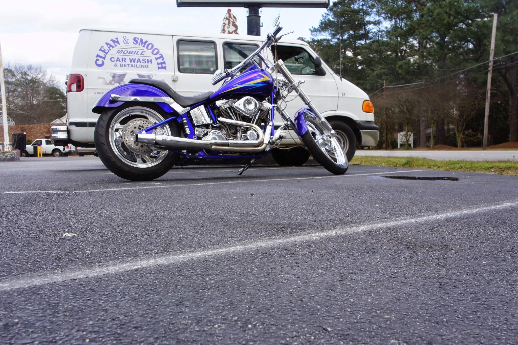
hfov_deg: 49.6
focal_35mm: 39
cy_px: 172
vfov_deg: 34.2
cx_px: 259
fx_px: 561
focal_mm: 26
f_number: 10
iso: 200
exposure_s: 1/60
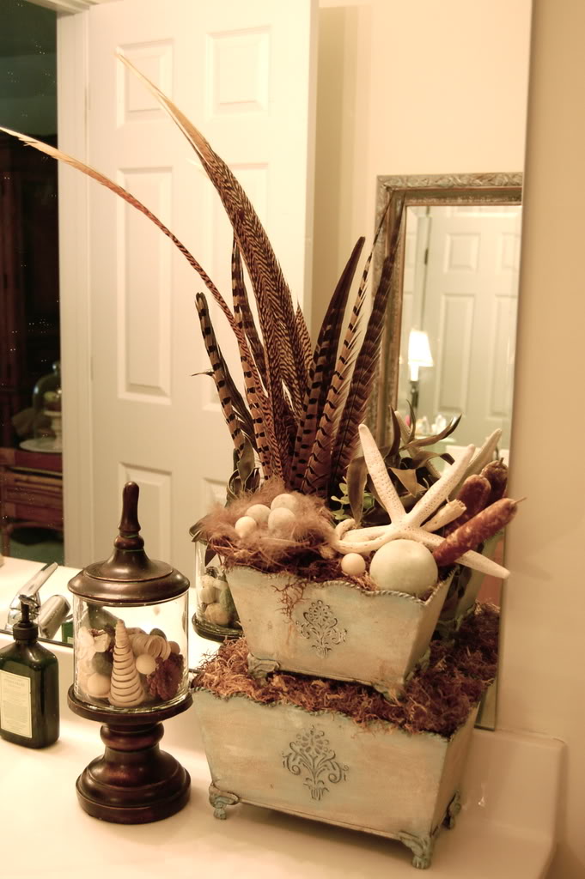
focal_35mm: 39
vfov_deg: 49.6
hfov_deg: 34.2
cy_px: 440
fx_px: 952
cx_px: 292
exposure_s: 1/30
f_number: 4
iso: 800
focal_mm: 26
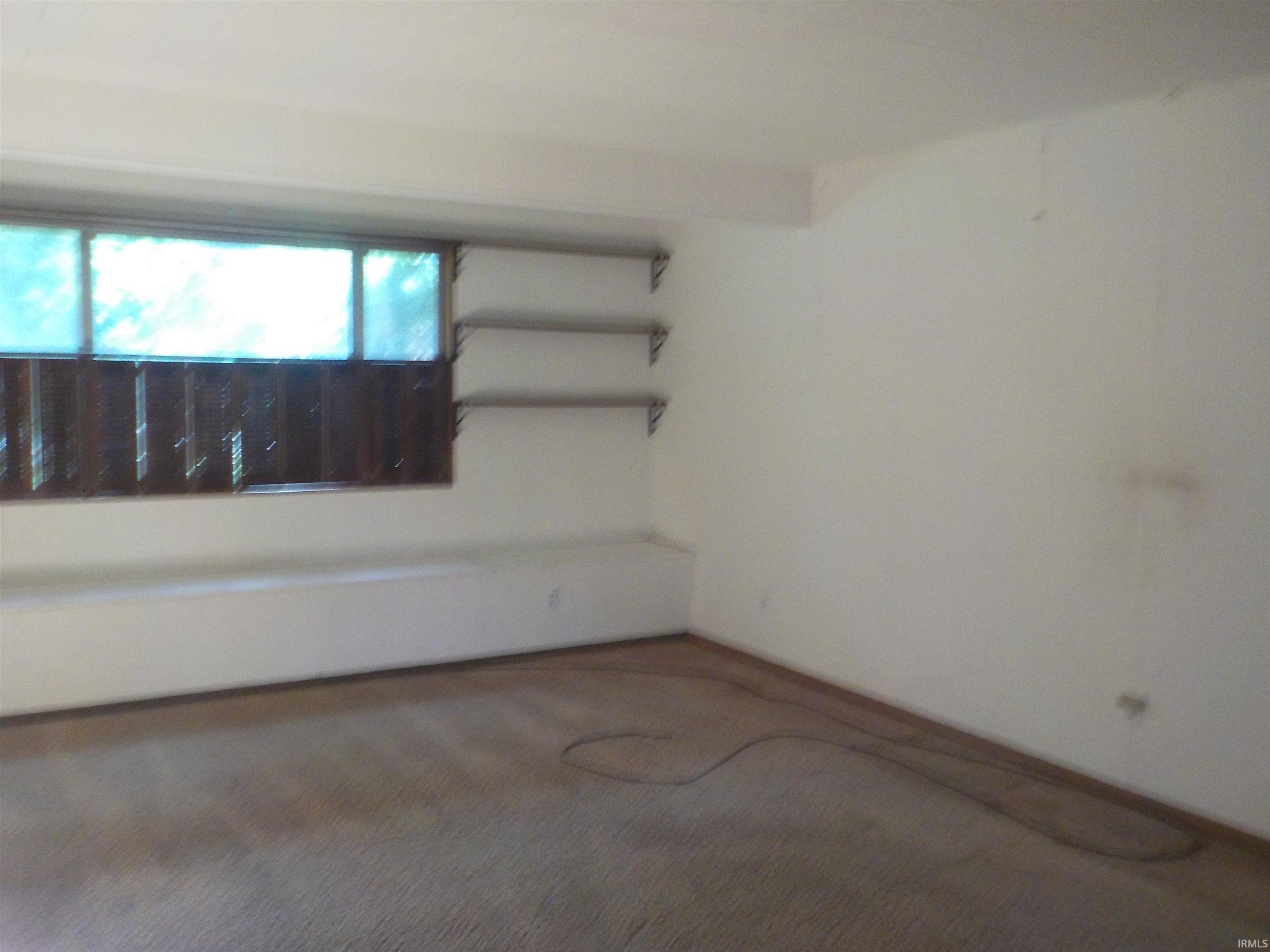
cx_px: 635
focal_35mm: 30
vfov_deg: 46.8
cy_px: 476
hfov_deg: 60.0
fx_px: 1101
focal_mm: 4.1
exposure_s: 1/20
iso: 400
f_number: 3.3
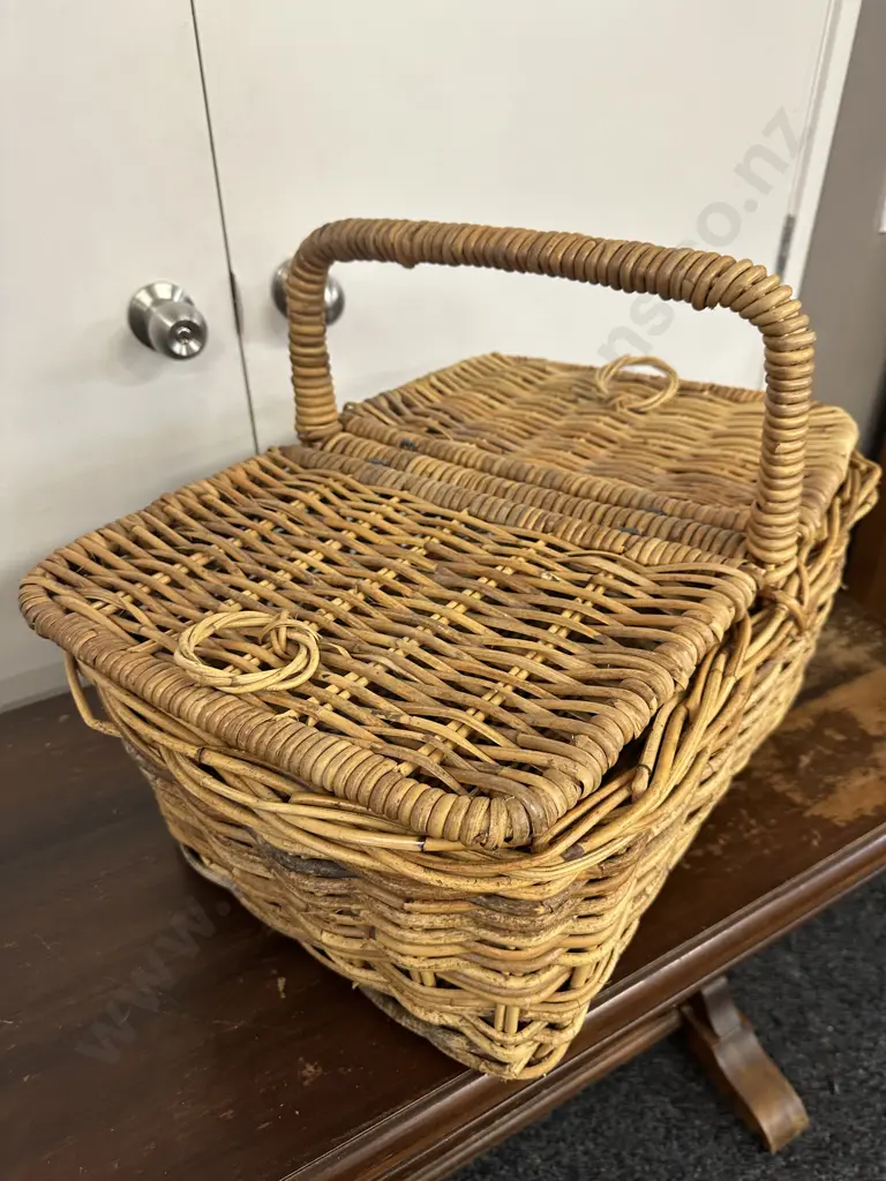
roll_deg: +0.2
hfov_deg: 56.8
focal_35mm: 24
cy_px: 590
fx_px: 819
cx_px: 443
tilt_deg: -34.1
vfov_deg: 71.6
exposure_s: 1/100
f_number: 1.78
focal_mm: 6.86
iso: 200
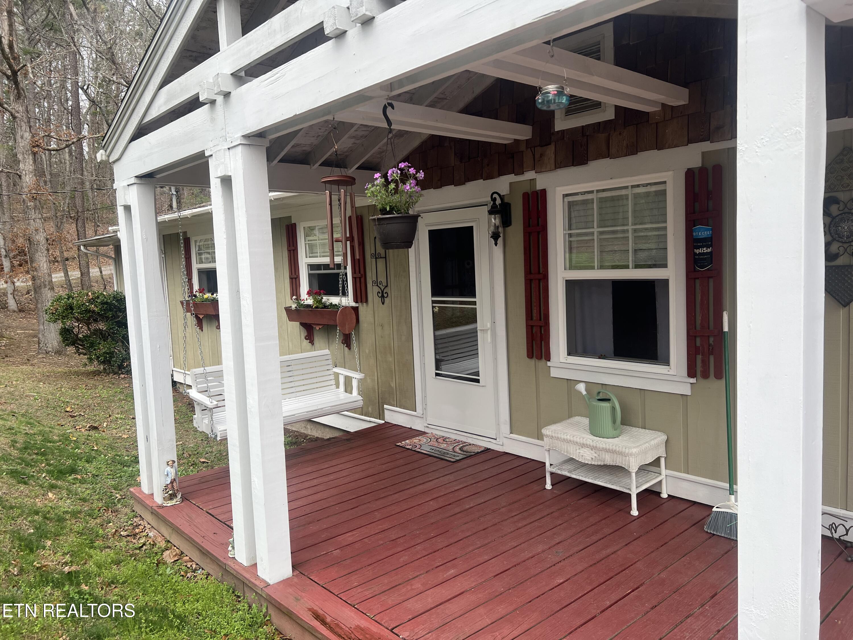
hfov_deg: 67.3
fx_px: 641
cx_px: 426
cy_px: 320
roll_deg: +2.9
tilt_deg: -5.0
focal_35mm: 26
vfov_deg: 53.1
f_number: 1.5
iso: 50
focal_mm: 5.7
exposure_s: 1/780
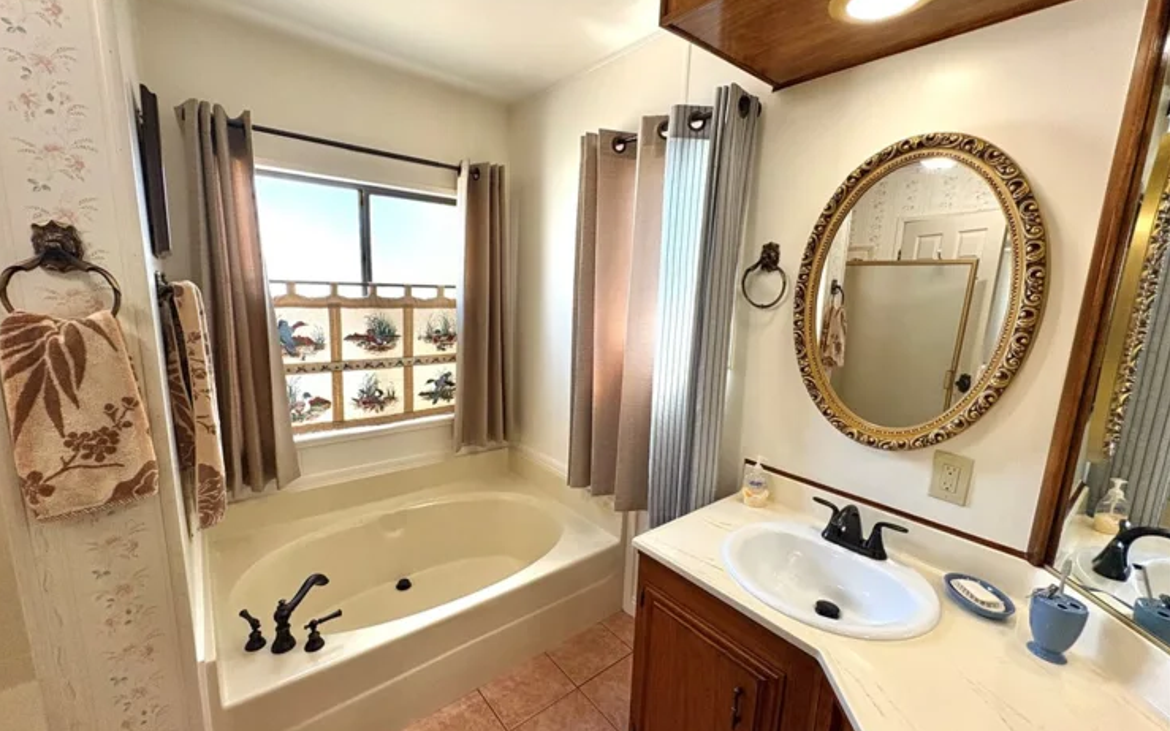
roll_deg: -1.8
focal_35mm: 15
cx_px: 580
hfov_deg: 101.5
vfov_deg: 74.8
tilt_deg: -9.6
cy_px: 370
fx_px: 478
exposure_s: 1/120
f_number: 2.2
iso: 200
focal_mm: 2.22
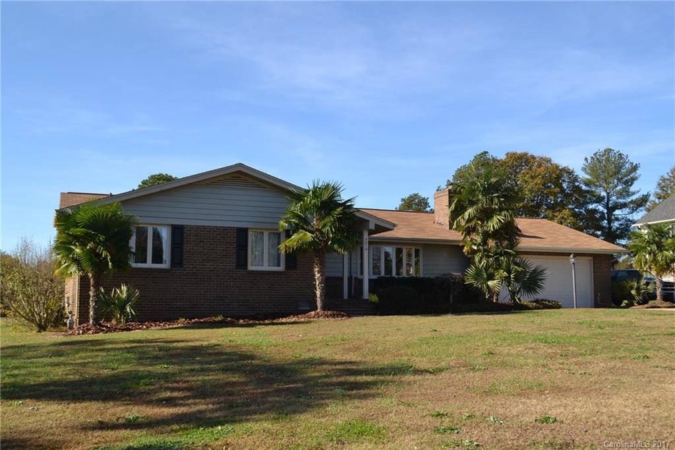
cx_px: 338
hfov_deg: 49.6
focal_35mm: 39
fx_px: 731
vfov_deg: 34.2
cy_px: 225
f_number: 6.3
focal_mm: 26
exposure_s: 1/160
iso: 100
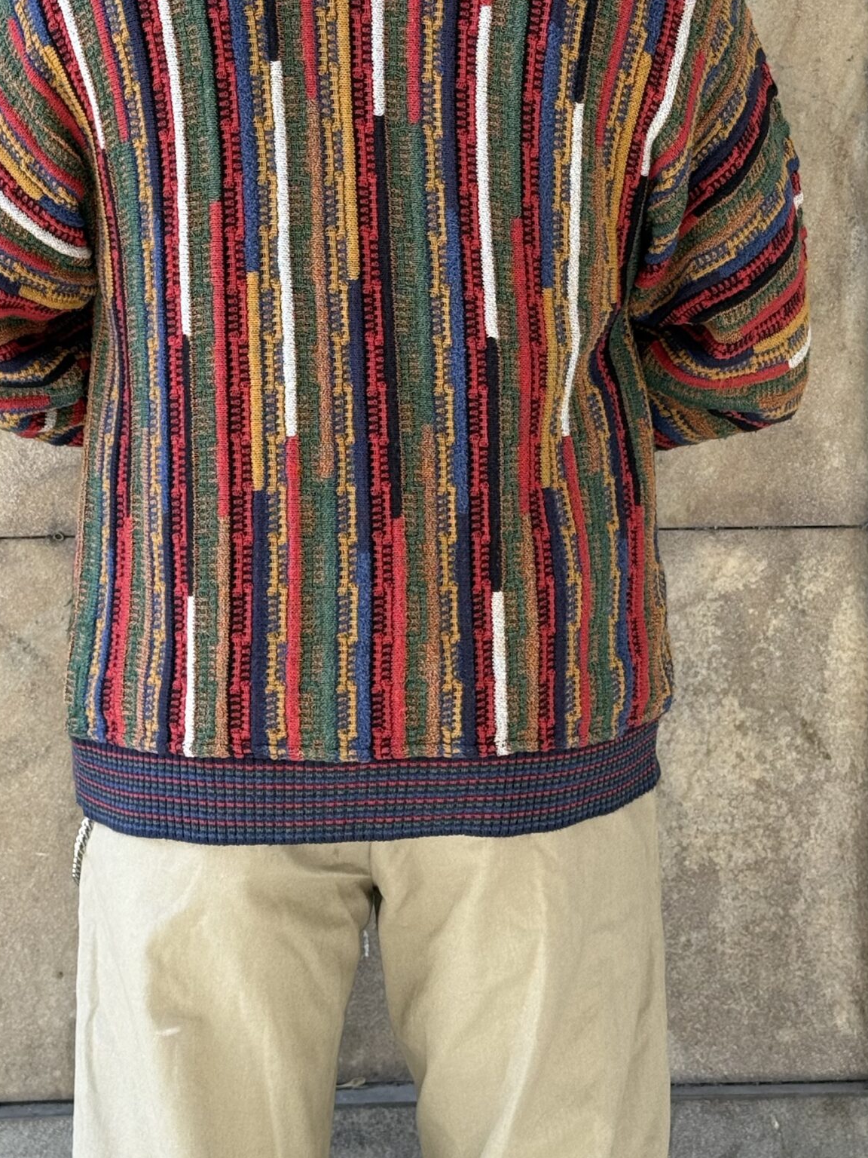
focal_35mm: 80
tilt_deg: -3.2
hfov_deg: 18.4
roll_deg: -0.1
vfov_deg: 24.2
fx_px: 2675
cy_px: 333
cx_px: 382
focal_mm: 6.76
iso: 50
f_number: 1.78
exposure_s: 1/202
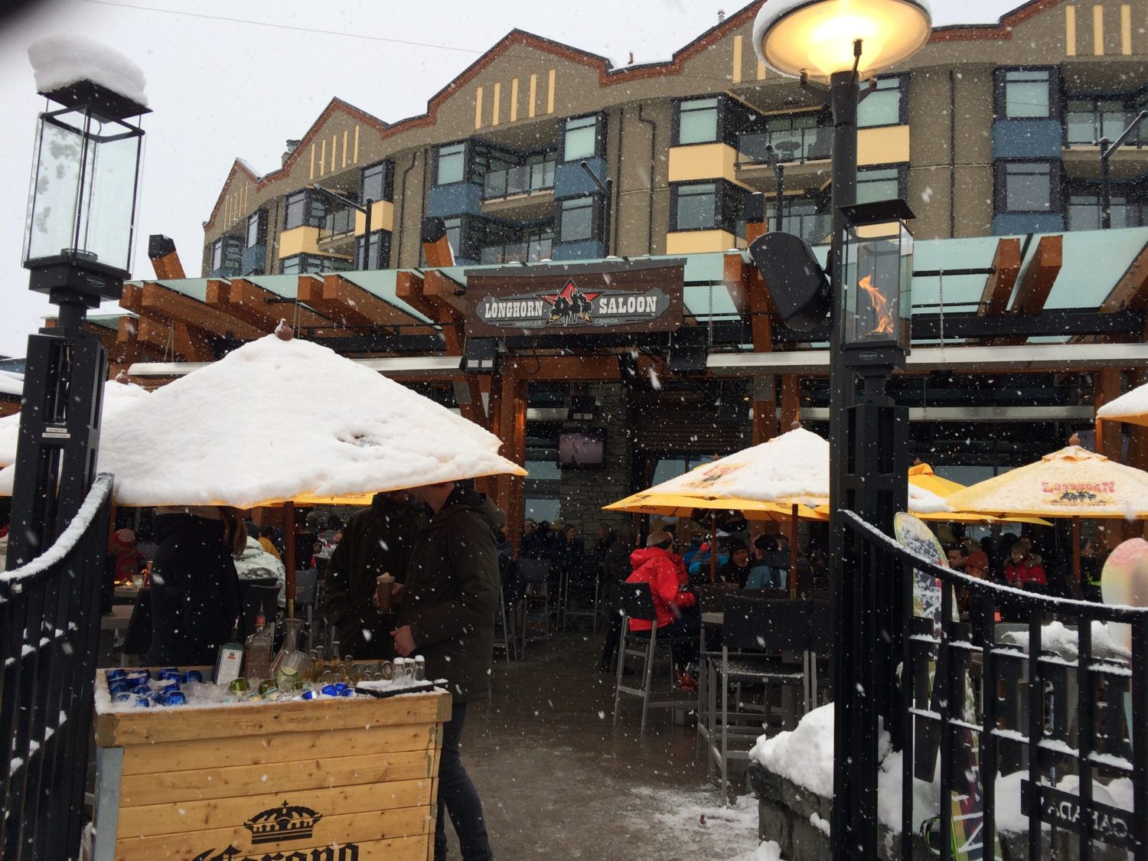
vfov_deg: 48.2
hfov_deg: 61.7
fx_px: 962
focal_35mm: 29
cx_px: 574
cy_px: 430
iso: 32
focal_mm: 4.15
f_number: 2.2
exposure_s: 1/351
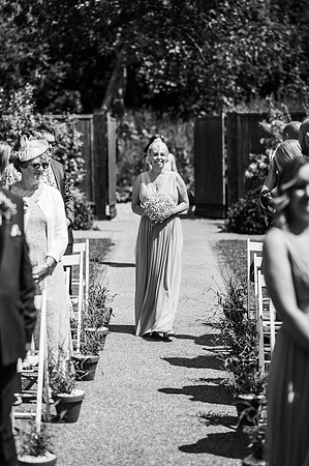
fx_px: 1097
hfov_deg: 16.0
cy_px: 233
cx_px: 154
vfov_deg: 23.9
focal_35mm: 85
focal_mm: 85
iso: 100
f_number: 2.2
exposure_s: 1/5000
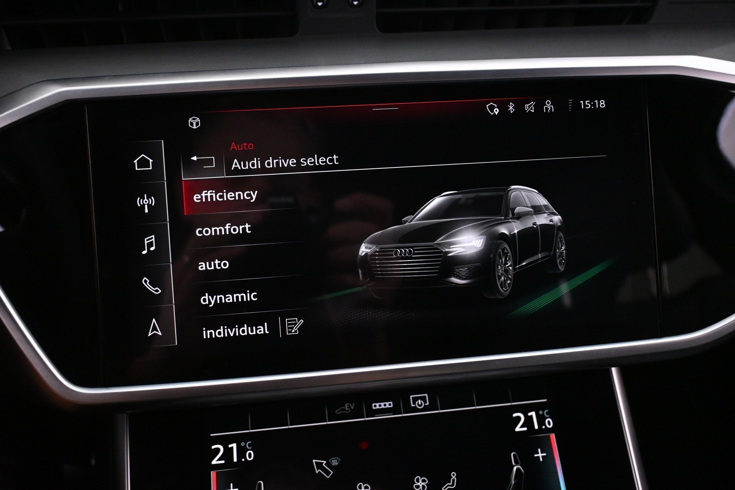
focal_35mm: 32
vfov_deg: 40.8
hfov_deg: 58.3
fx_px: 658
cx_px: 368
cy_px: 245
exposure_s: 1/50
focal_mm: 21.5
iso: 4000
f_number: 4
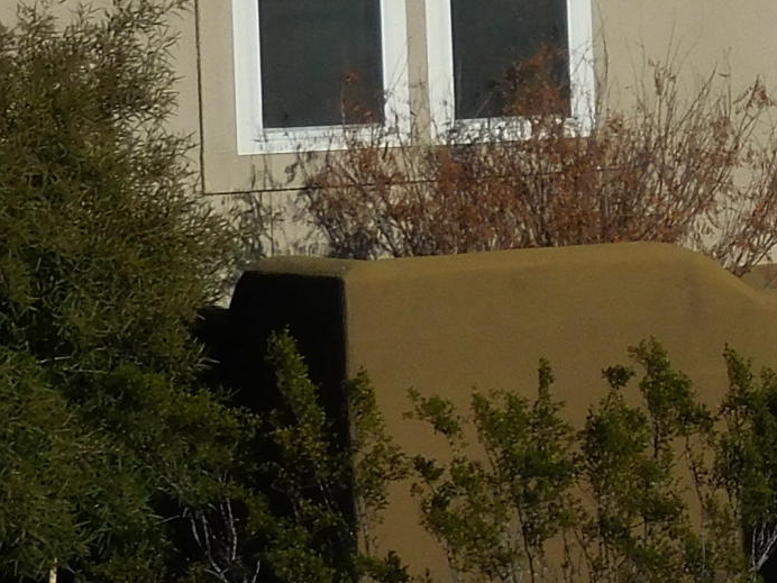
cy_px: -38
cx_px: 1333
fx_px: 4377
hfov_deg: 9.7
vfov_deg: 7.6
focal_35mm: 195
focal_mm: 8.1
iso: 125
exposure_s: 1/640
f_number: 8.4
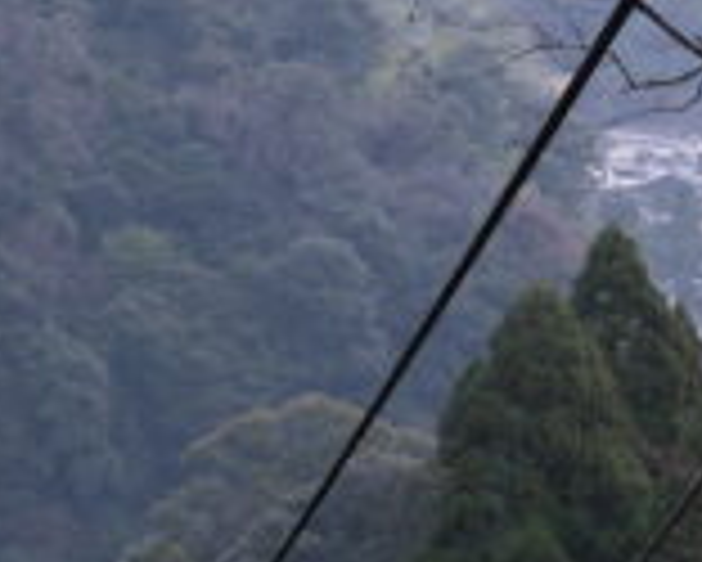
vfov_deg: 5.3
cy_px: 339
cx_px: -396
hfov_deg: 6.6
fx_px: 6029
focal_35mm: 290
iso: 250
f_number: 4
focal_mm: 31.4
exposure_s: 1/100
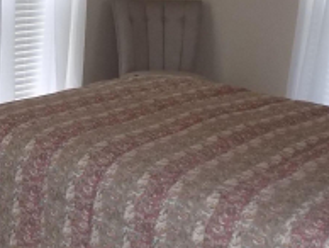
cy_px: 97
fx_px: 752
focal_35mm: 79
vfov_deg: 18.7
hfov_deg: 22.9
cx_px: -50
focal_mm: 4
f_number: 3.1
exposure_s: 1/30
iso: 200
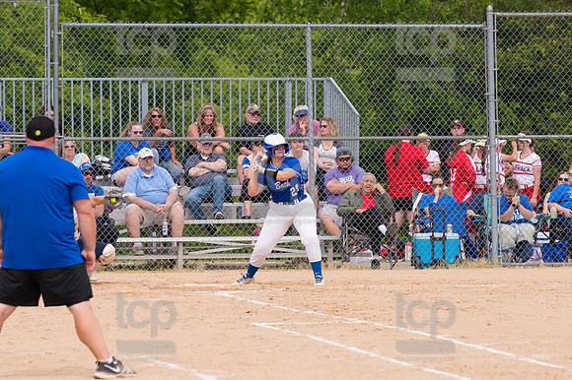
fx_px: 4637
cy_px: 190
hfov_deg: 7.1
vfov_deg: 4.7
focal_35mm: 292
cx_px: 286
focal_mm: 195
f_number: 5.6
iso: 320
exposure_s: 1/1600
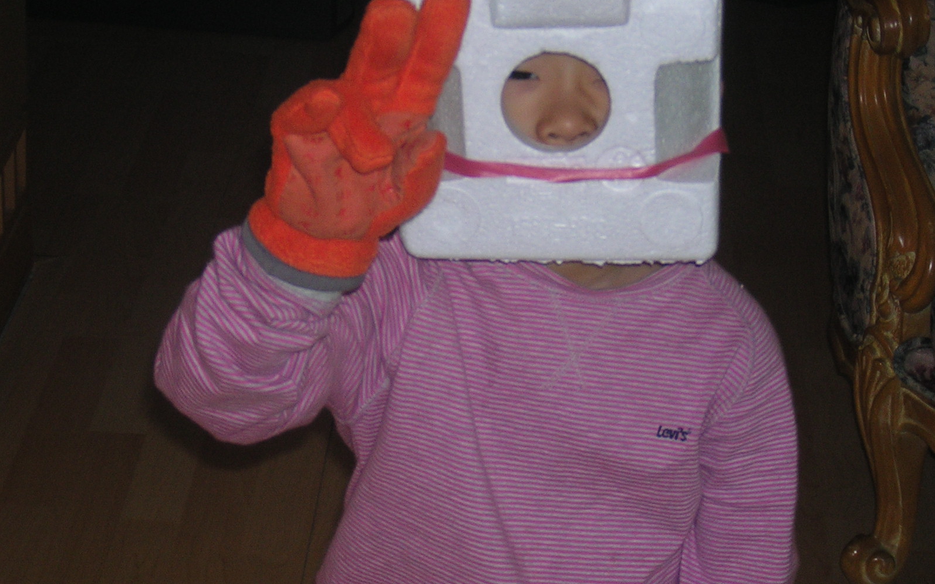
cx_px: 469
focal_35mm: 115
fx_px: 2930
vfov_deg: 11.4
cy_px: 241
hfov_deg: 18.1
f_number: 4.7
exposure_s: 1/60.1
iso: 182
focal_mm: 14.1
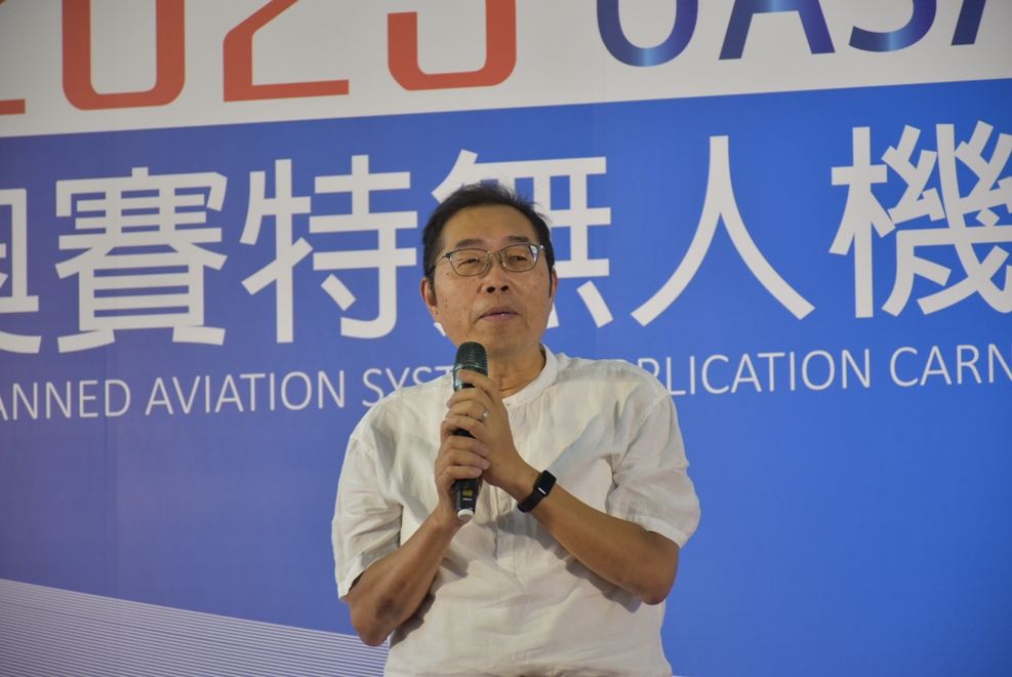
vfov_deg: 8.2
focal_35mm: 168
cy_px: 338
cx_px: 506
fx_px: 4727
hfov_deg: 12.2
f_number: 5.6
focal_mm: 112
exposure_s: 1/60
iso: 400
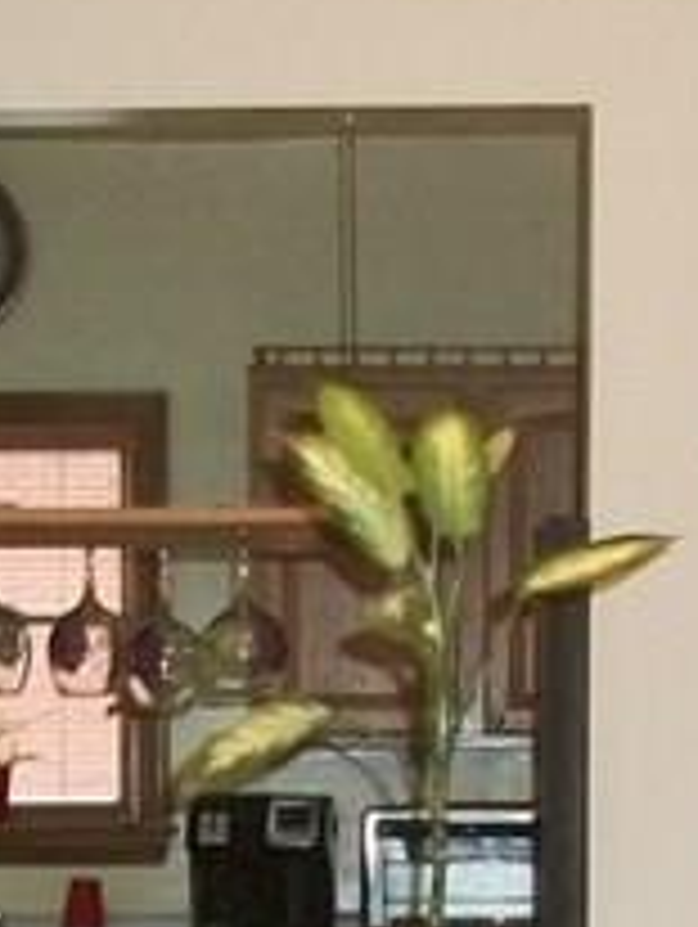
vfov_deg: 11.9
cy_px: 1372
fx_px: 4266
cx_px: 324
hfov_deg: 9.4
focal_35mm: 159
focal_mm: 5.7
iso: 200
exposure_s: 1/30
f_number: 2.9
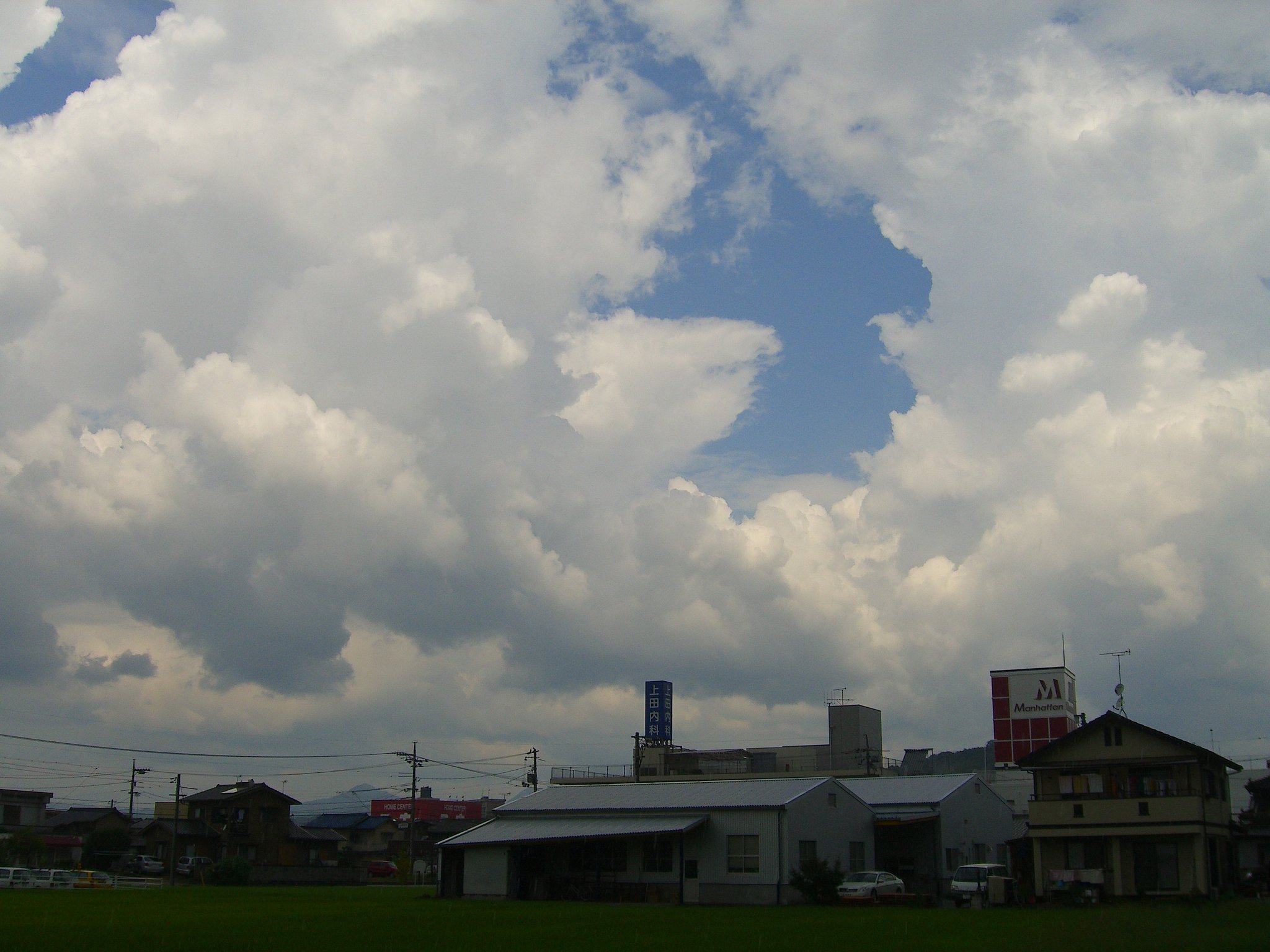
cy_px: 476
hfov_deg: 49.0
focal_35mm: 38
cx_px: 635
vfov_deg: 37.7
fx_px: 1394
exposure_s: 1/400
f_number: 8
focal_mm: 7.9
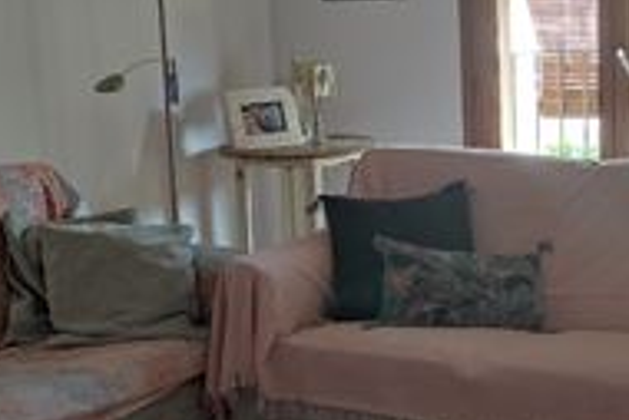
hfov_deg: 24.5
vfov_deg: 16.7
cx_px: 463
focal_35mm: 82
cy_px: 207
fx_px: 1434
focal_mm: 5.43
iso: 394
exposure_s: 1/50
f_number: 1.89
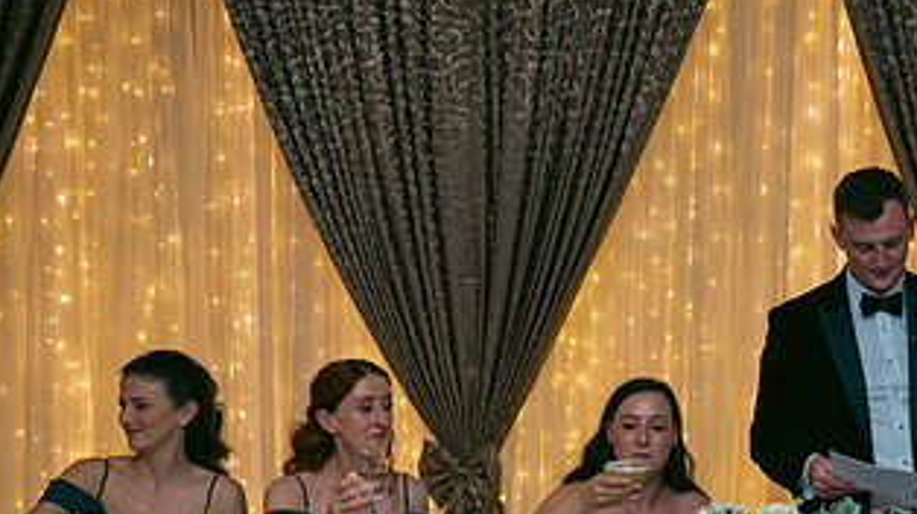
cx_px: 815
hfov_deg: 32.3
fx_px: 1506
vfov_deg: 19.3
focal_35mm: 62
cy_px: 364
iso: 800
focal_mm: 32
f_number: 3.5
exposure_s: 1/160
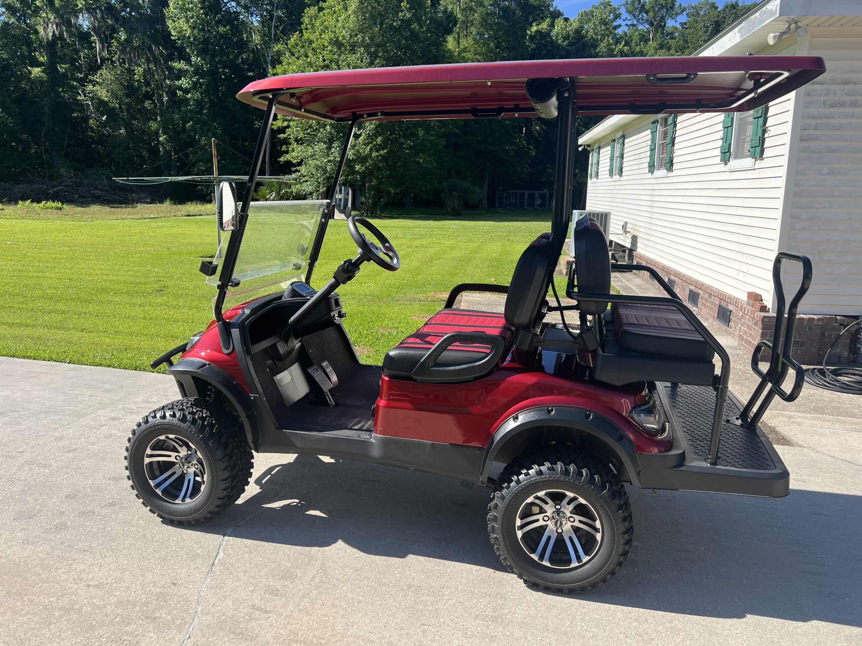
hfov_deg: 67.3
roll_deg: -1.4
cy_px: 323
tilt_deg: -11.5
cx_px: 431
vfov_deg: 53.1
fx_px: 647
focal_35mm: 26
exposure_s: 1/2457
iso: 50
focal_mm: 5.7
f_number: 1.5
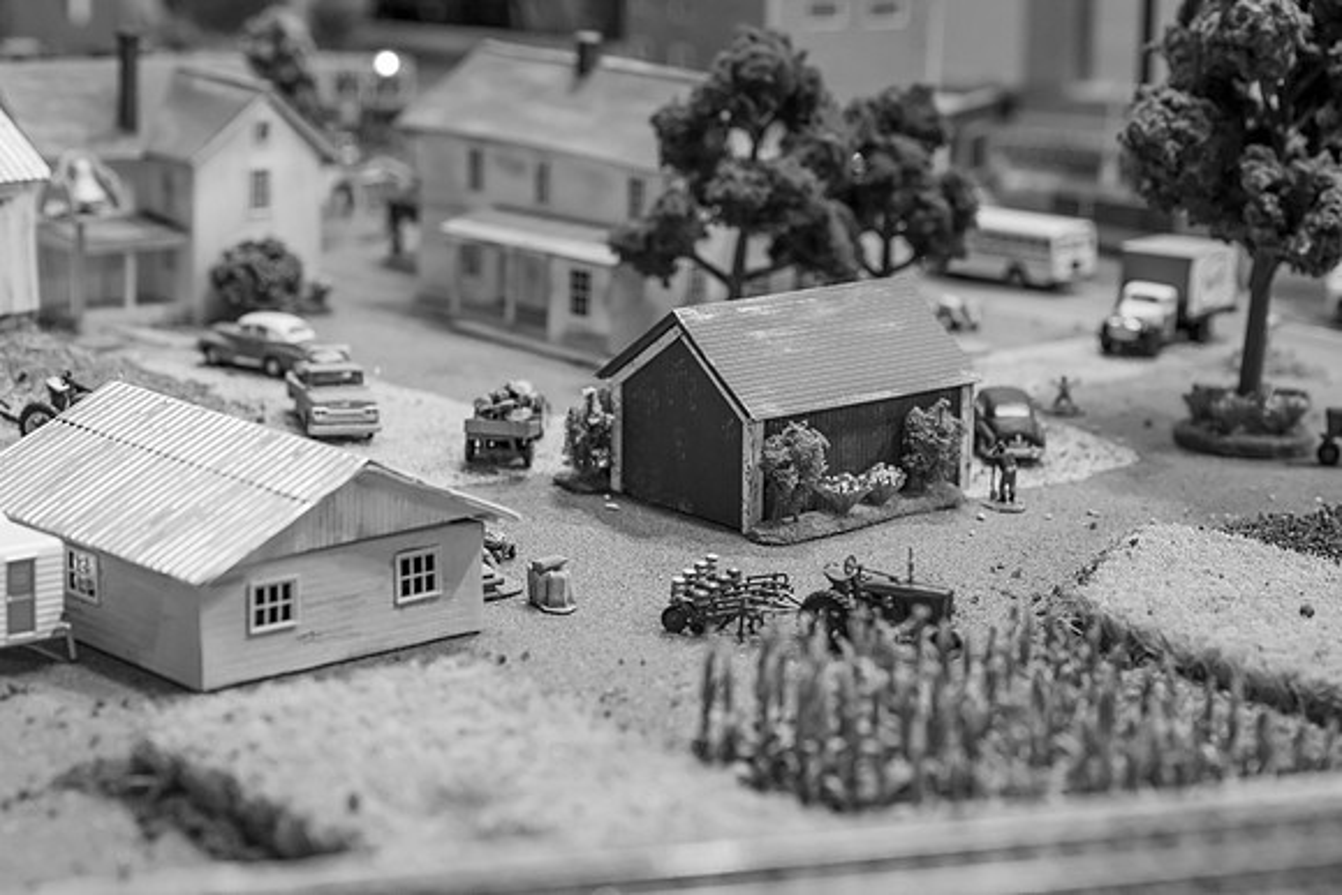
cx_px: 671
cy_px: 448
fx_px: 3009
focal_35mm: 81
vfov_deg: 16.9
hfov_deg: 25.1
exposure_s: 1/80
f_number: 7.1
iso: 3200
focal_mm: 78
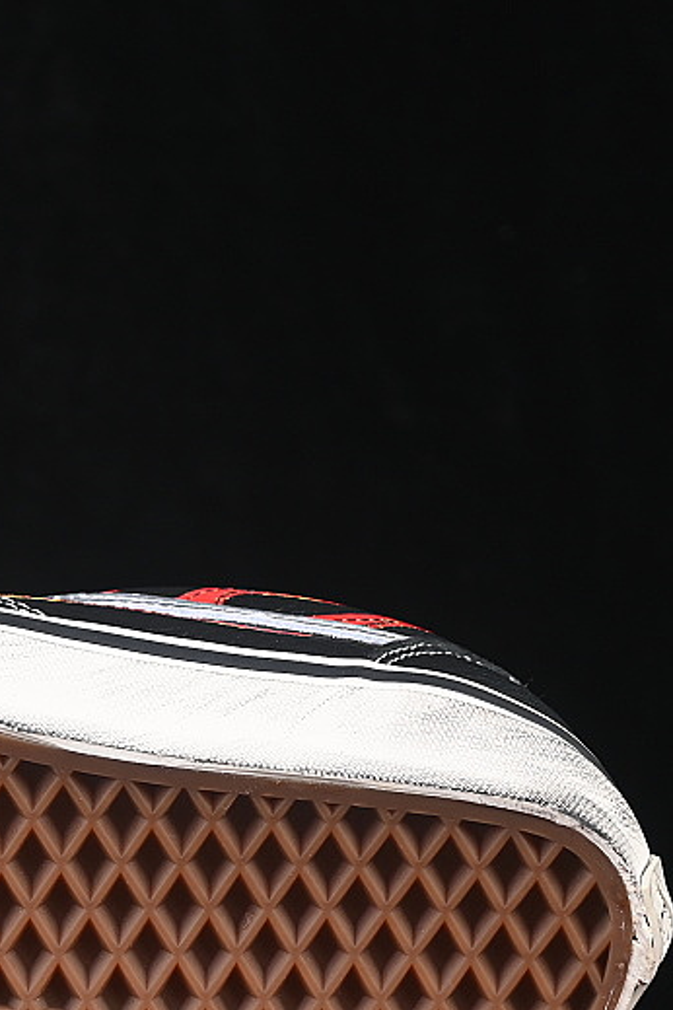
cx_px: -128
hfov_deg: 8.7
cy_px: 667
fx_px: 4374
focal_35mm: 156
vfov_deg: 13.1
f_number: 6.3
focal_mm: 50
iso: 160
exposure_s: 1/60
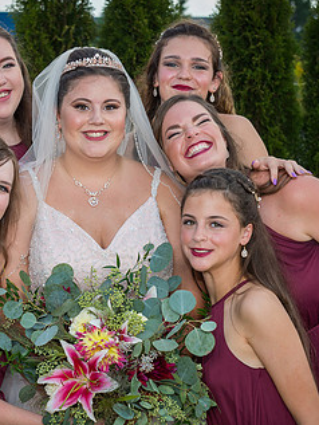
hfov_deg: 13.2
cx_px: 81
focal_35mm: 112
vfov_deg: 17.6
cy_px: 216
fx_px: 1375
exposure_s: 1/250
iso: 100
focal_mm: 58
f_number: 4.8
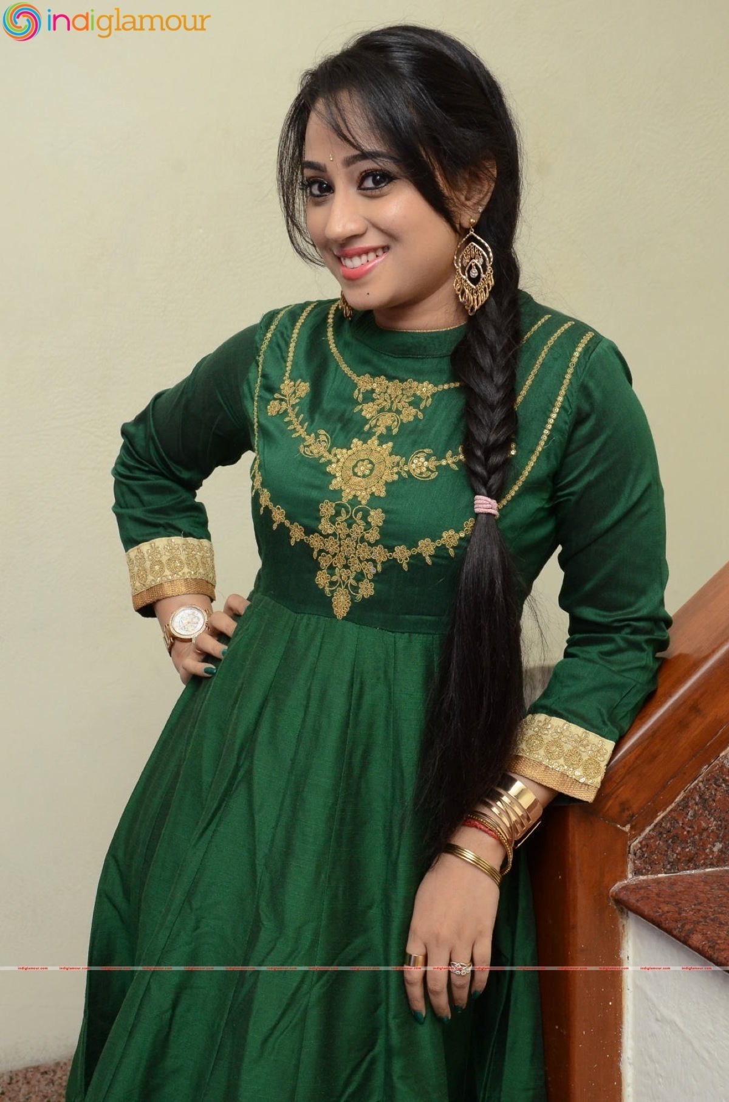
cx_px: 364
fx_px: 2198
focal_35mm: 72
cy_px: 551
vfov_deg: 28.1
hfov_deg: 18.8
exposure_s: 1/125
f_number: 7.1
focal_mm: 48
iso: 1600
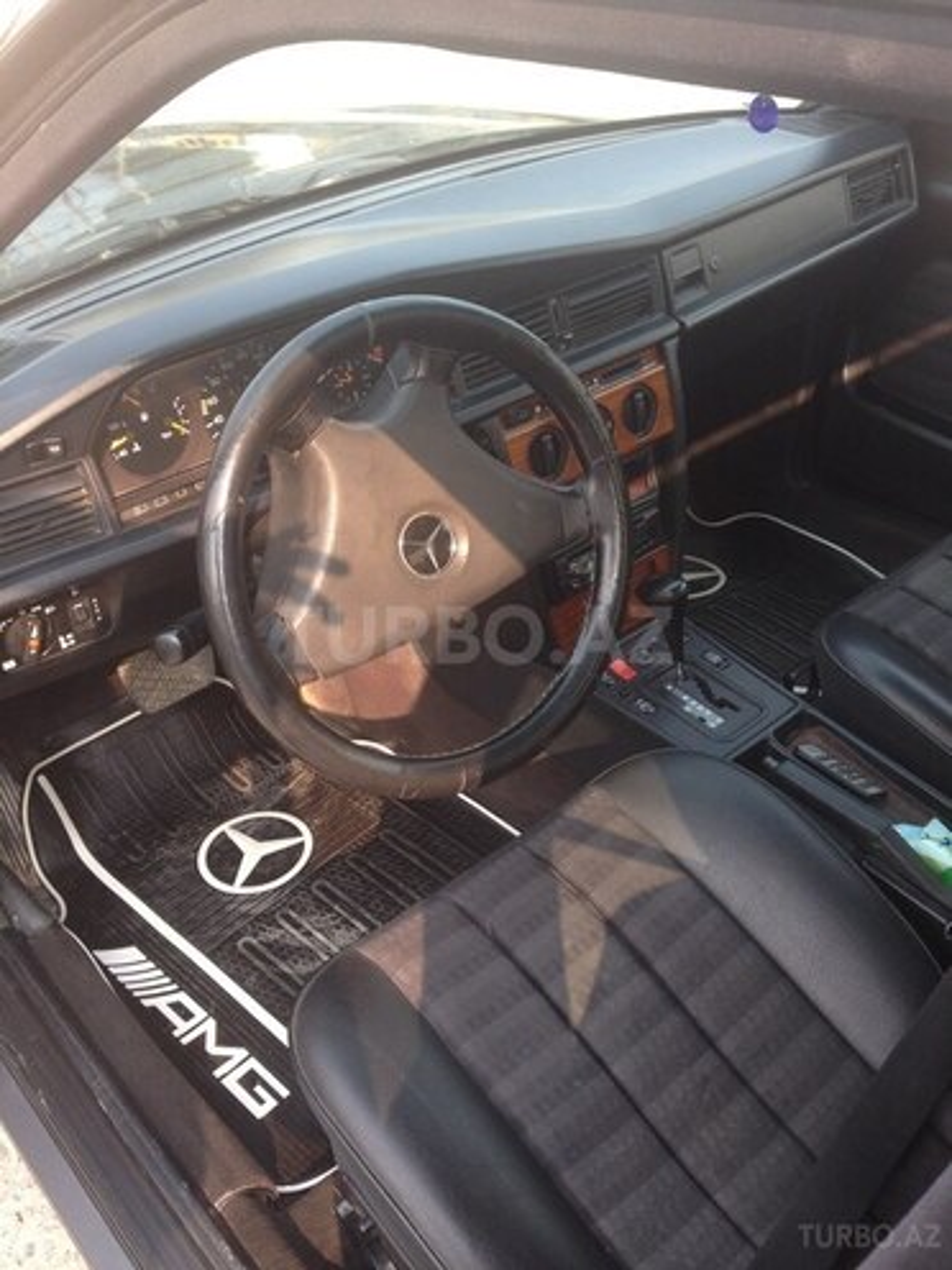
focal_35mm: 33
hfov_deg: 42.9
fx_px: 1210
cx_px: 476
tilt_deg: -31.8
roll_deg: +3.7
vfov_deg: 55.4
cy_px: 635
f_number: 2.4
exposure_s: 1/130
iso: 50
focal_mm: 4.12
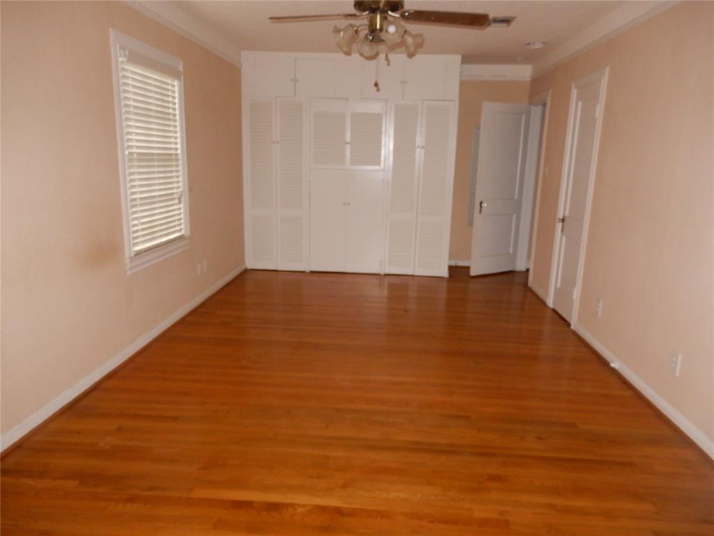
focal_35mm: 24
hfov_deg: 71.6
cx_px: 357
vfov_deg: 56.8
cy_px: 268
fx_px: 495
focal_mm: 4.3
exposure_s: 1/30
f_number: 3.4
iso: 360
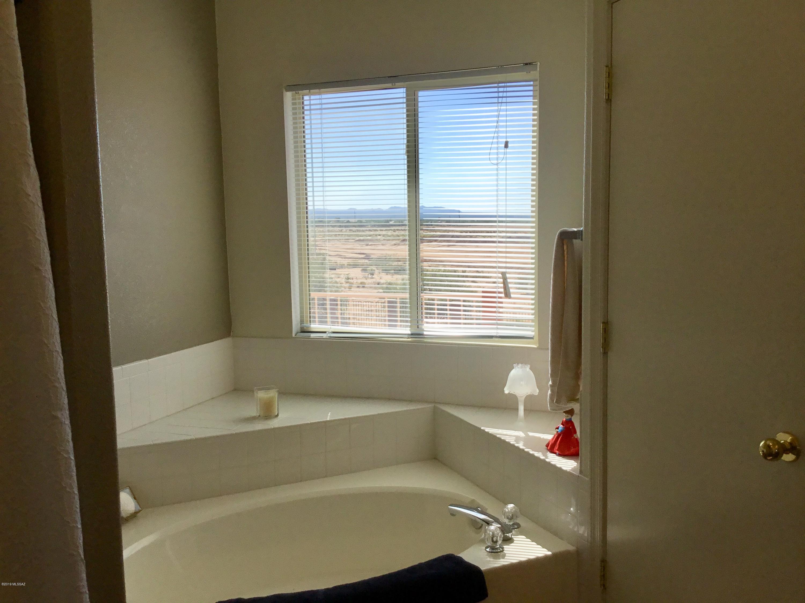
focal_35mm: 31
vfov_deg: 45.4
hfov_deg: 58.4
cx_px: 402
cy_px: 302
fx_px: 721
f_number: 2.4
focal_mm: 3.3
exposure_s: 1/1058
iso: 25
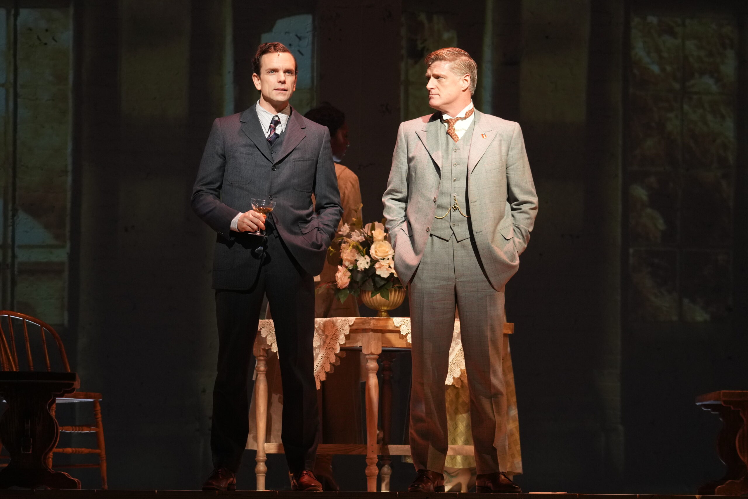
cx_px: 374
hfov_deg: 8.9
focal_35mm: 231
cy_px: 250
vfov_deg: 5.9
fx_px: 4800
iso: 1600
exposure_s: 1/200
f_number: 4
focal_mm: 154
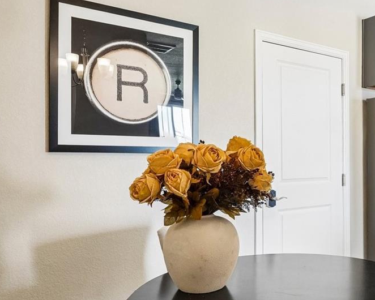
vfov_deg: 43.3
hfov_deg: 50.1
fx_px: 377
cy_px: 160
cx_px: 292
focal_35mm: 34
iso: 800
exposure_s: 1/2.5
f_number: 8
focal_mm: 10
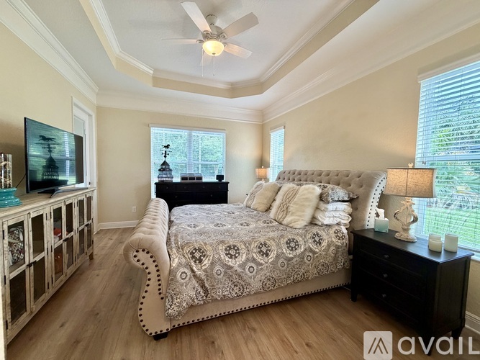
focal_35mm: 14
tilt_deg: -3.2
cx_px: 240
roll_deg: -0.4
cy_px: 180
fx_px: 194
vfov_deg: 85.7
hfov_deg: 102.1
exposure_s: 1/120
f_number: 2.2
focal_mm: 2.22
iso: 320
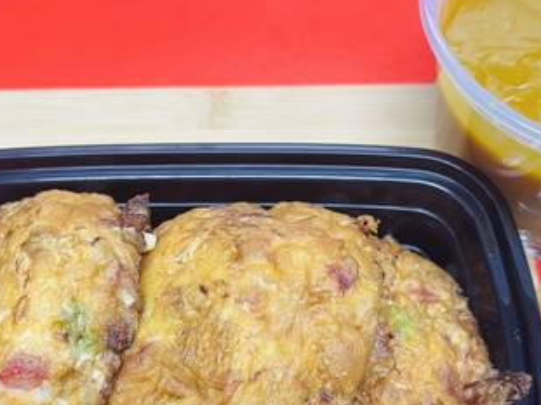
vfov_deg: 29.1
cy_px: 318
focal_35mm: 49
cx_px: 289
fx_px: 766
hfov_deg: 38.9
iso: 80
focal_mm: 5.7
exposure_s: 1/60
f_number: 1.5
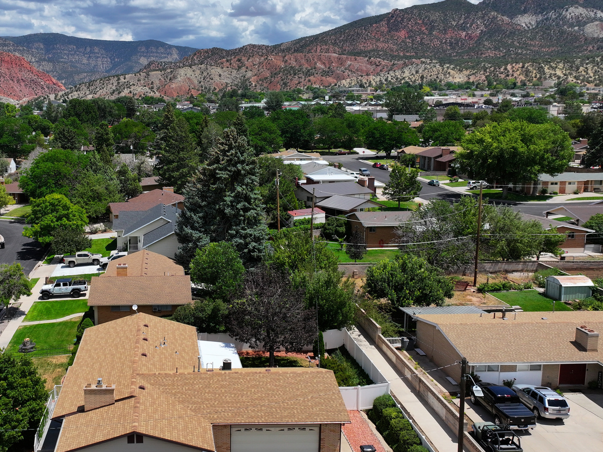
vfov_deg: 37.7
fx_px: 662
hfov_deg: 47.6
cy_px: 234
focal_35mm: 38
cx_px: 167
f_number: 2.8
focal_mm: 12.29
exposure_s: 1/3200
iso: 120
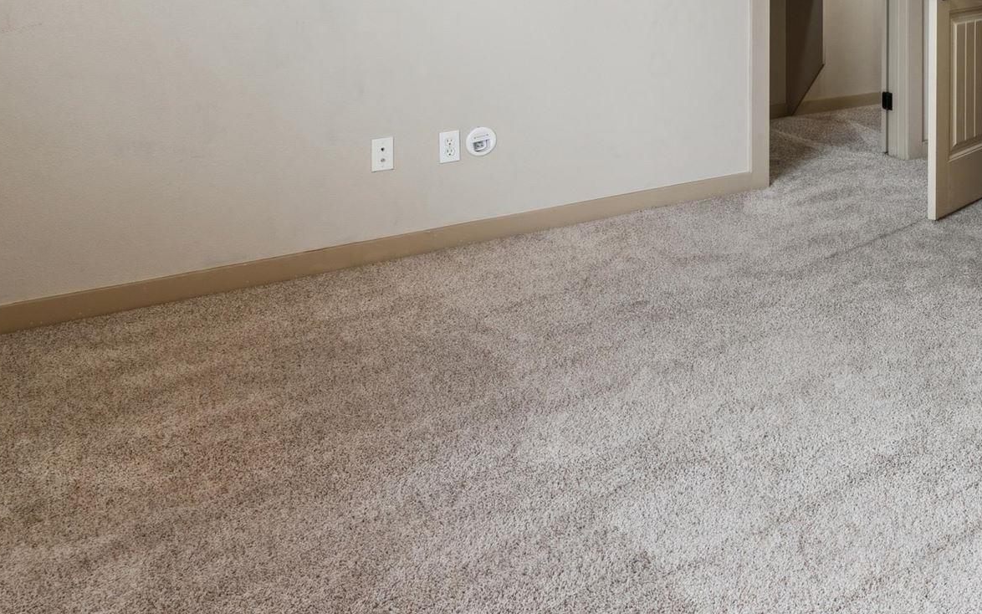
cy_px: -81
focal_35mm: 41
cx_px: 992
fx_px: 1099
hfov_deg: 41.5
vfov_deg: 28.1
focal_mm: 15.4
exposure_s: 1/8
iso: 400
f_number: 13
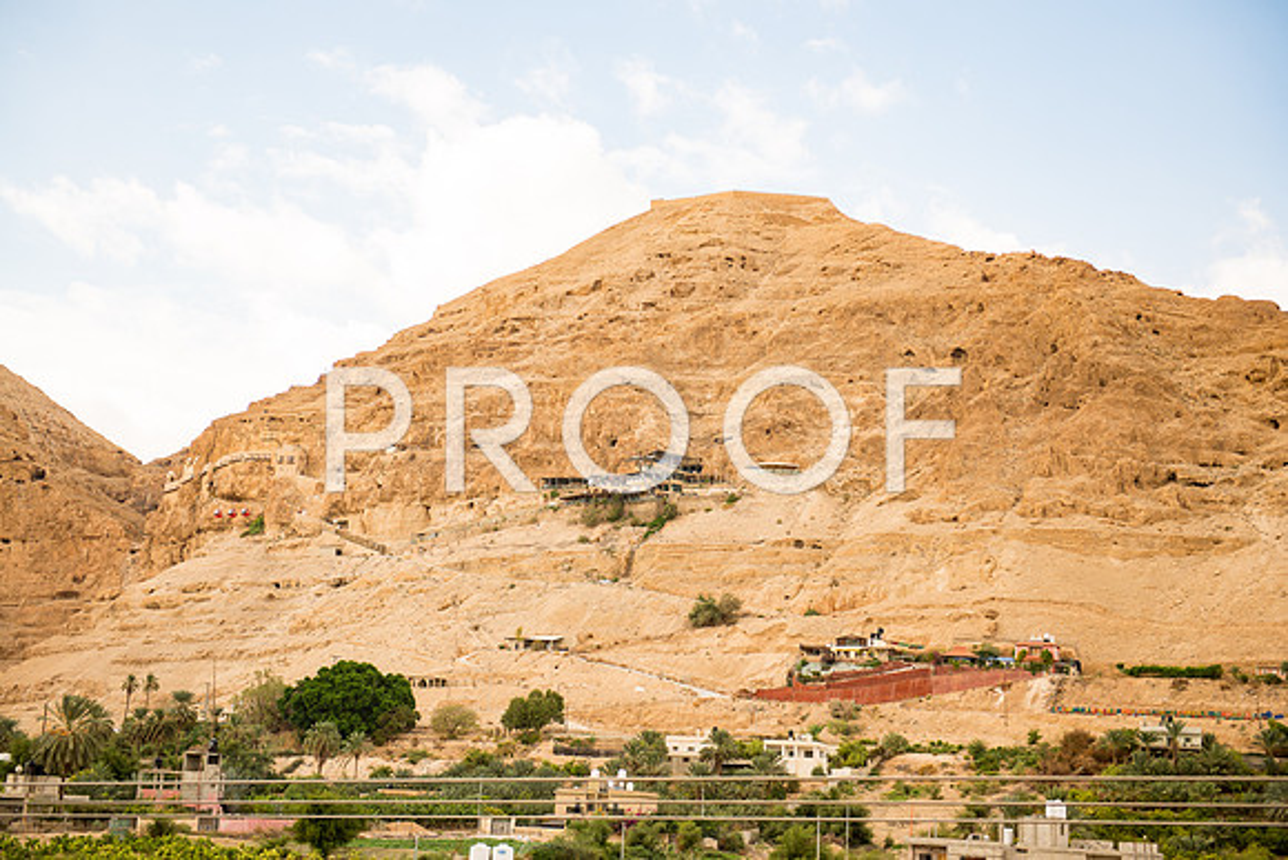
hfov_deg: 36.2
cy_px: 430
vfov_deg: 24.6
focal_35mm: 55
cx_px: 644
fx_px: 1968
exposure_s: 1/1250
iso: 200
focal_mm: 55
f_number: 2.8
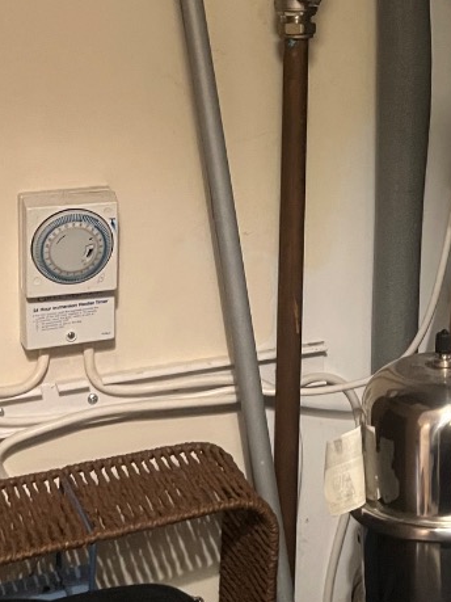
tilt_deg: -4.2
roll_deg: +0.0
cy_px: 42
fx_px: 1182
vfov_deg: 27.4
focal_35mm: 68
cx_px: 438
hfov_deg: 21.0
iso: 500
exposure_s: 1/48
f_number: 1.5
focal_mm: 5.7
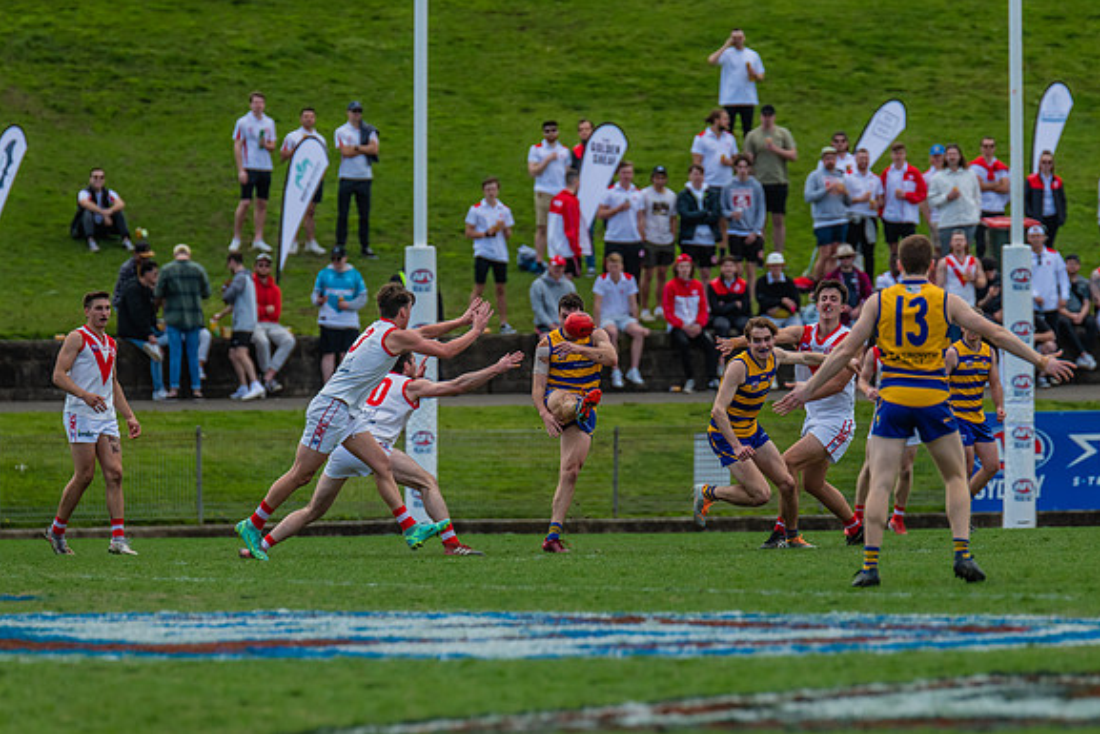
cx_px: 589
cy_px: 381
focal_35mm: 465
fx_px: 14211
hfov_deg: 4.4
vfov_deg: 3.0
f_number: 5.6
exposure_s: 1/1600
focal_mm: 420
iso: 800
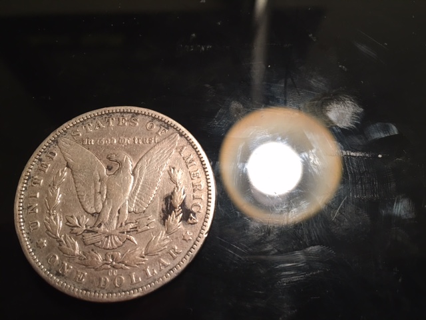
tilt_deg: -69.1
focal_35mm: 29
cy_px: 160
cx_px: 213
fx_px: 357
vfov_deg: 48.2
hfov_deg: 61.7
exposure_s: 1/15
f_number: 2.2
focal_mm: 4.15
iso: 40
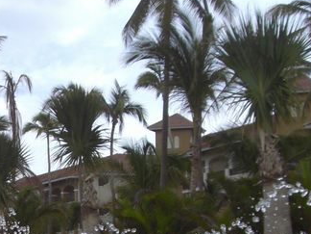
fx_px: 1078
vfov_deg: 12.2
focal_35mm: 120
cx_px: -4
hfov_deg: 16.1
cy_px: 217
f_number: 2.7
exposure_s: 1/800
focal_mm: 6.2
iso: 64
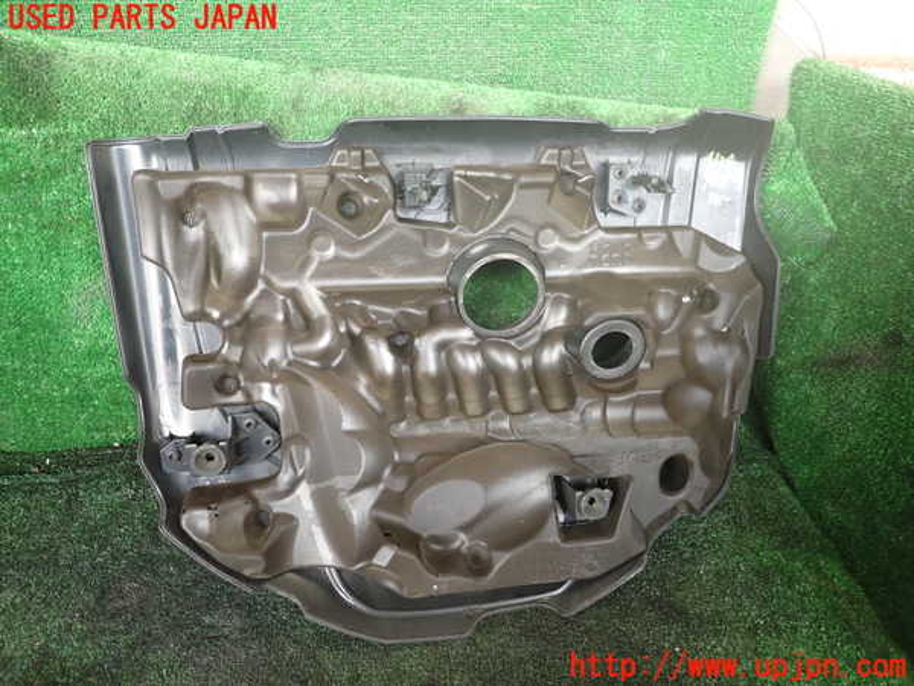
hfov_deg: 69.4
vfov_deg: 54.9
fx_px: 660
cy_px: 343
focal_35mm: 25
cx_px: 457
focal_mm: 4.5
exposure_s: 1/60
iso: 200
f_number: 2
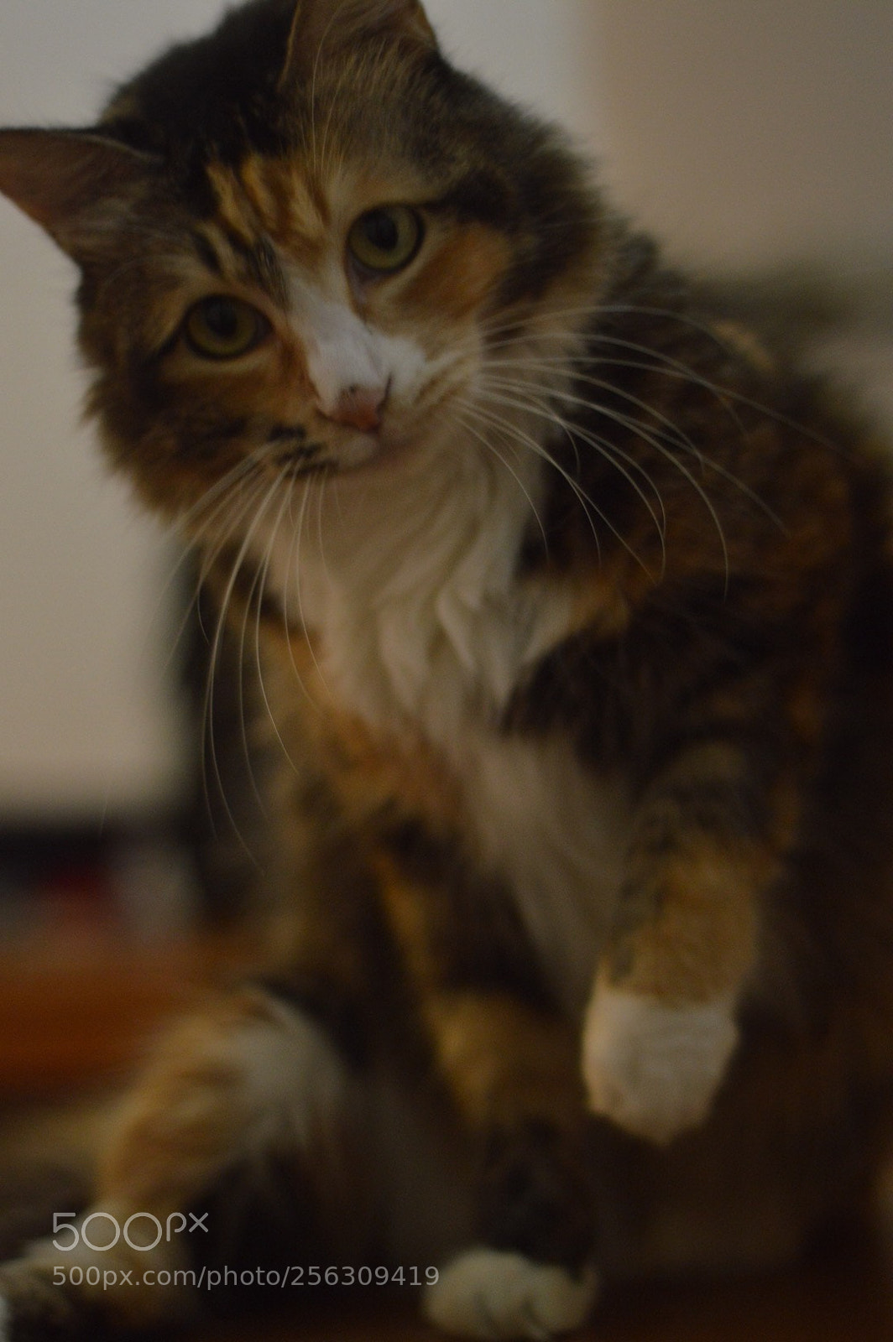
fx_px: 2795
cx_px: 446
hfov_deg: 18.2
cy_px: 671
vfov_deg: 27.0
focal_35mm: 75
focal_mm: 50
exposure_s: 1/80
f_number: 1.8
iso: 800
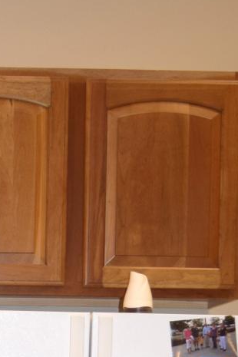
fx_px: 1279
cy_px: 543
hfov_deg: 10.0
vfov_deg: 14.7
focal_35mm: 129
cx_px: -194
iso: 400
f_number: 3.5
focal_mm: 20
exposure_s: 1/50
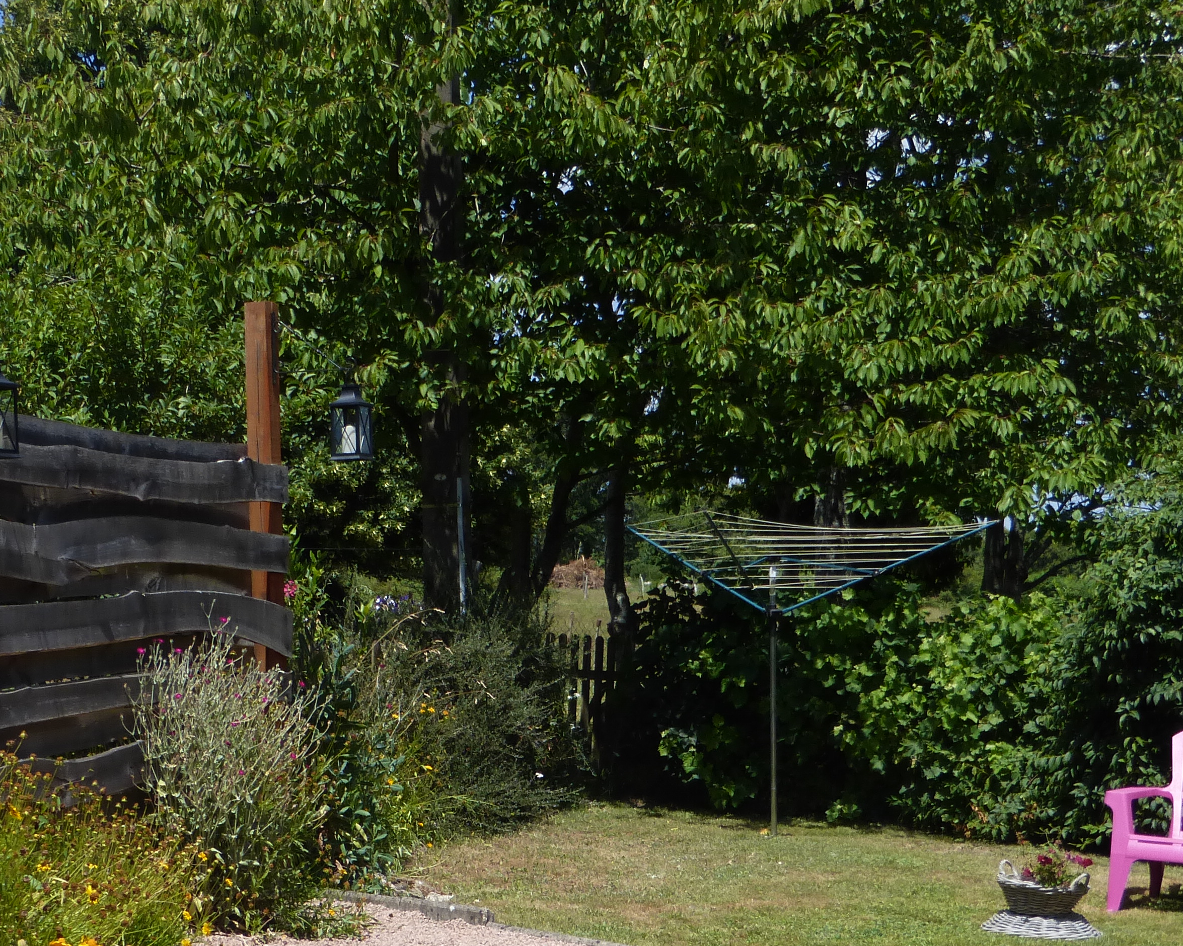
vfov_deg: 22.5
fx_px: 2346
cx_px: 551
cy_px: 744
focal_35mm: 67
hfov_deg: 28.3
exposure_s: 1/1000
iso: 100
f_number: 3.7
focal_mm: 6.1
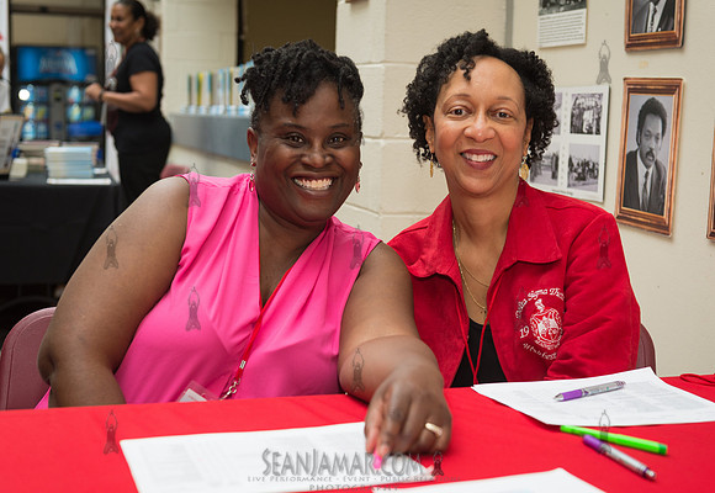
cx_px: 386
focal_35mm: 54
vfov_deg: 25.9
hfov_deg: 36.8
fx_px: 1074
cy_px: 258
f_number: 4
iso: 500
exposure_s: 1/500
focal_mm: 50
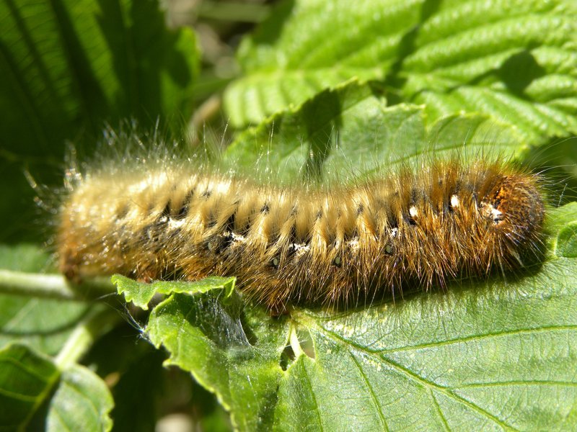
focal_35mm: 95
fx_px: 1584
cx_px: 288
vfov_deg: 15.6
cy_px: 216
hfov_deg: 20.7
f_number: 5
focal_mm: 16.9
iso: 64
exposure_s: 1/225
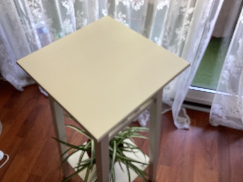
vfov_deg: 45.4
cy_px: 91
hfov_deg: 58.4
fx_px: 218
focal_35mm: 31
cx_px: 122
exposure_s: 1/60
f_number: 2.4
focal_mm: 3.3
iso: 80
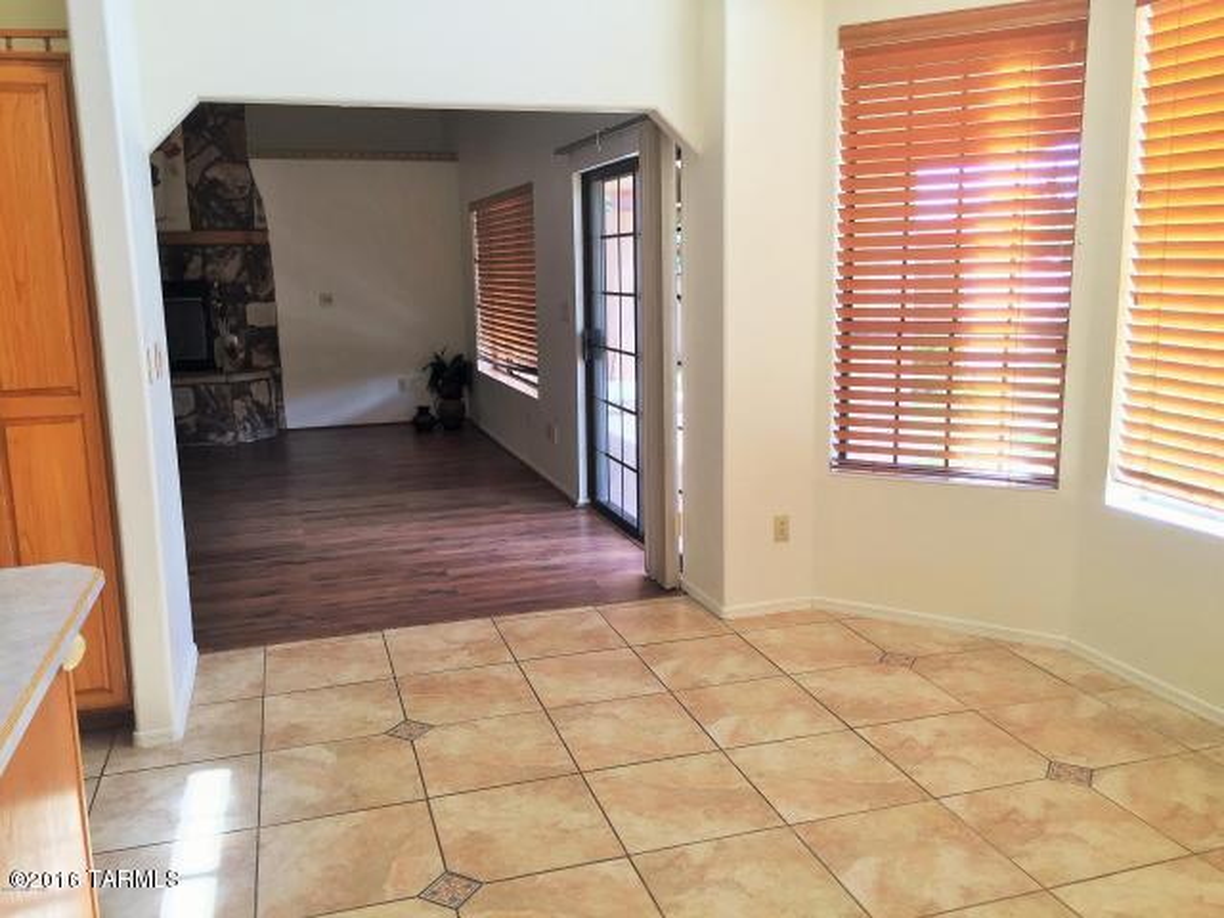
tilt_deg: -9.7
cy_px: 459
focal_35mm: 29
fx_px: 1025
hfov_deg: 61.7
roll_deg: +0.1
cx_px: 612
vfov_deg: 48.2
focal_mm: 4.15
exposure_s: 1/120
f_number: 2.2
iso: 50
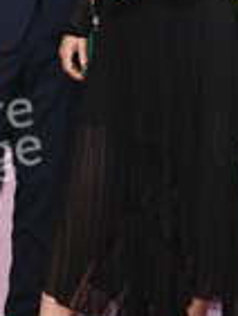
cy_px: 40
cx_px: 171
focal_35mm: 177
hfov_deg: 8.4
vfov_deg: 11.1
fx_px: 1620
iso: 640
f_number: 5.6
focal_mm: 65
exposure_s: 1/250
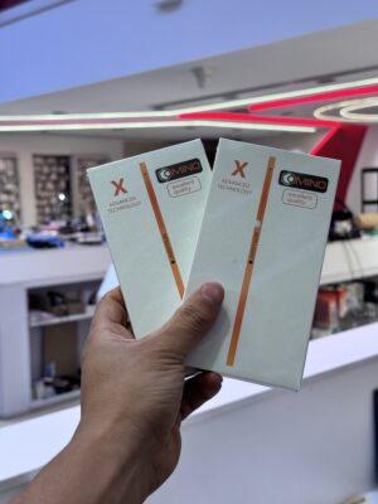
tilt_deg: -3.9
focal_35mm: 48
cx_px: 189
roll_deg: +1.1
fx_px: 699
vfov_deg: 39.7
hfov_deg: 30.3
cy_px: 252
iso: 50
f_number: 1.78
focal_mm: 6.76
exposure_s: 1/141
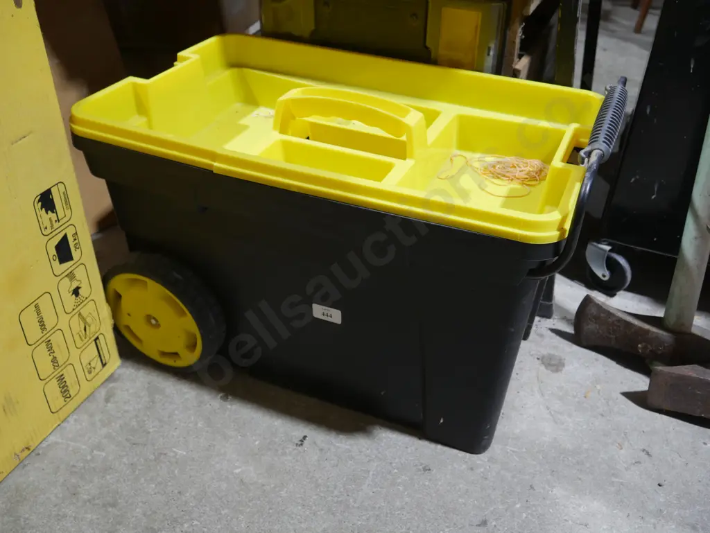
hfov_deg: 53.9
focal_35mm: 34
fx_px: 698
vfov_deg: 41.8
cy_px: 266
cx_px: 355
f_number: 4
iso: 640
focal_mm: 17
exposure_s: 1/60
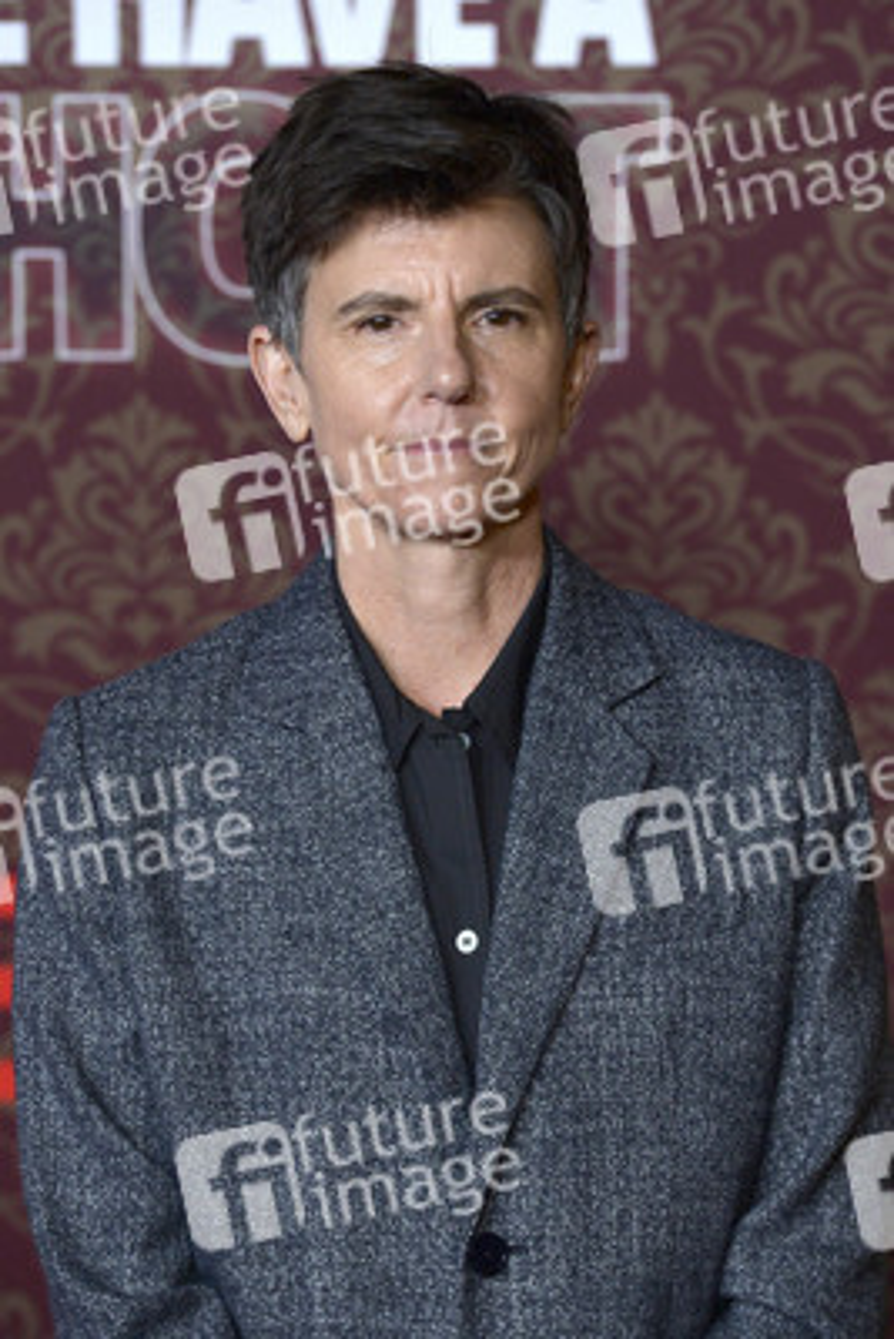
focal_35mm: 200
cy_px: 670
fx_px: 7443
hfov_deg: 6.9
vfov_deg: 10.3
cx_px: 447
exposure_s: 1/320
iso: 2000
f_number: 6.3
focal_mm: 200
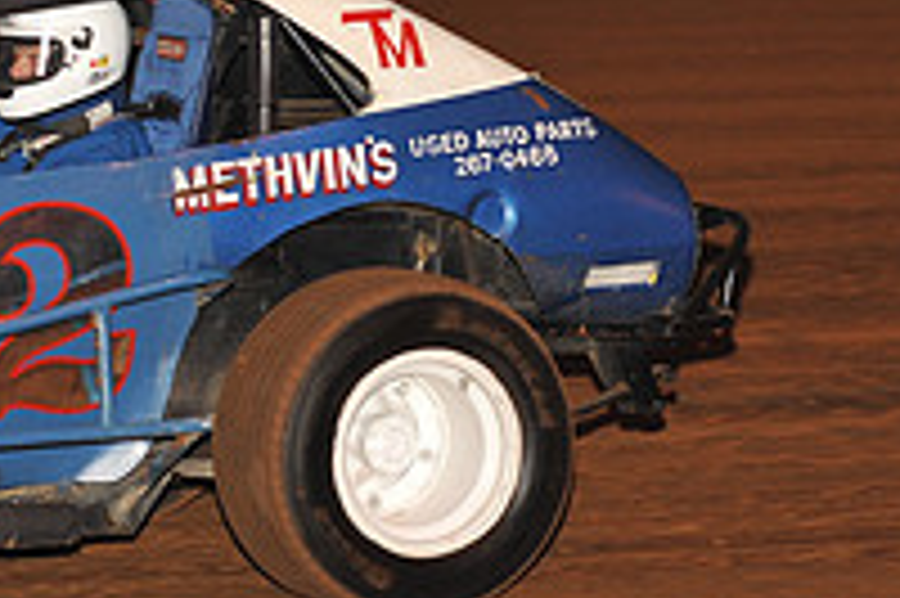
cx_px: -328
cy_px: 274
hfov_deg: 5.9
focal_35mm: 348
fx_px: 8693
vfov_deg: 3.9
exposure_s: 1/320
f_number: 6.3
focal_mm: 120
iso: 800
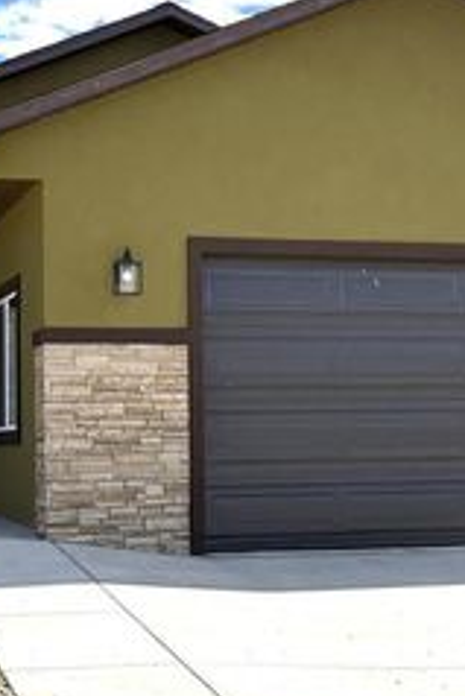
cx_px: 222
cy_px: 349
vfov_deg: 24.5
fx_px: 1606
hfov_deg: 16.5
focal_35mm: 83
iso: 100
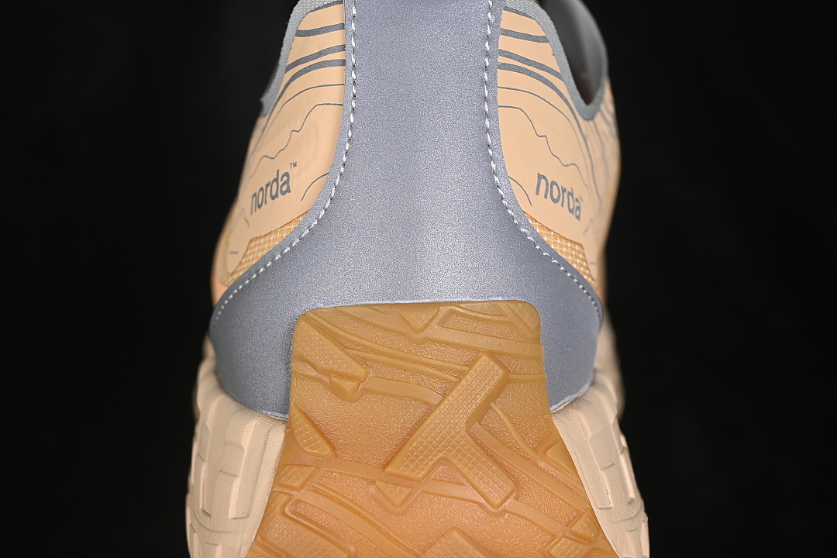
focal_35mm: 75
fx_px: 1744
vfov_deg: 18.2
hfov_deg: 27.0
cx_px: 418
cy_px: 279
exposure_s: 1/80
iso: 160
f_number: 7.1
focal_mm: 50
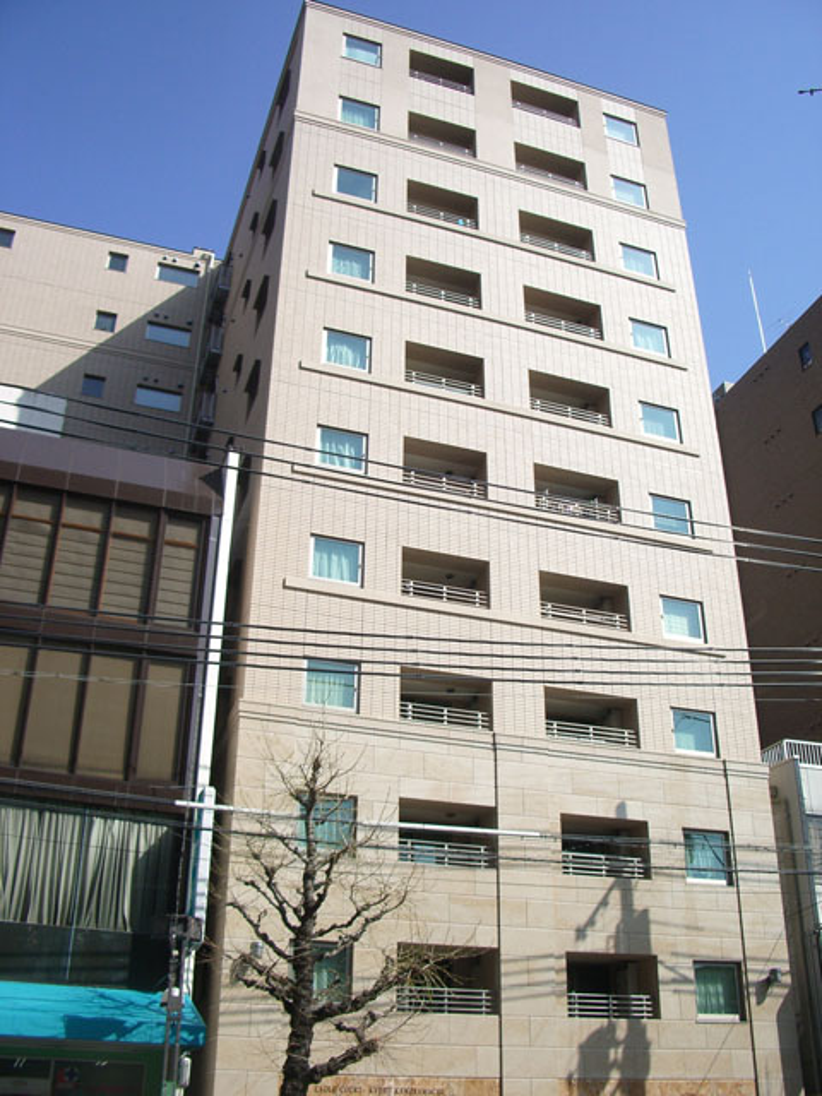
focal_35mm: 35
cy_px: 548
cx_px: 411
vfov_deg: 52.6
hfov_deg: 40.7
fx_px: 1108
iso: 80
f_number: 4.3
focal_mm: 5.8
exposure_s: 1/500
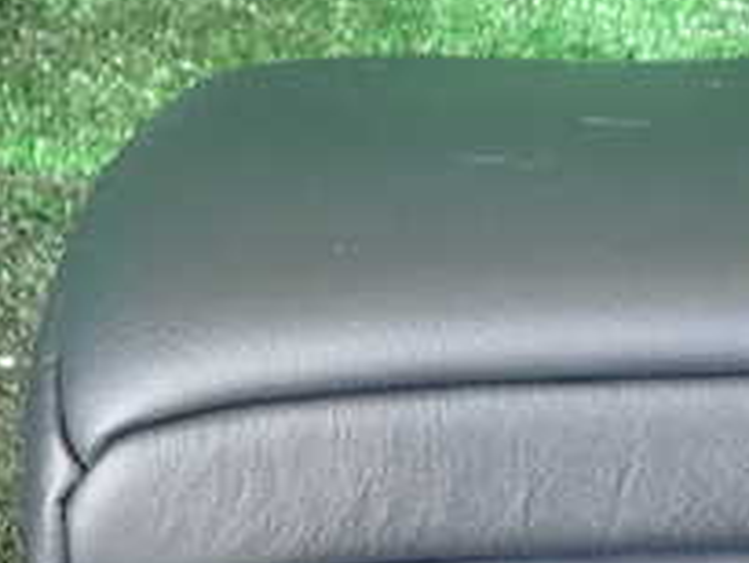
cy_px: 559
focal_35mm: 73
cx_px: 665
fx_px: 1580
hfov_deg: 25.9
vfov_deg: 19.6
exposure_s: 1/30
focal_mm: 4.5
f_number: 2
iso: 200
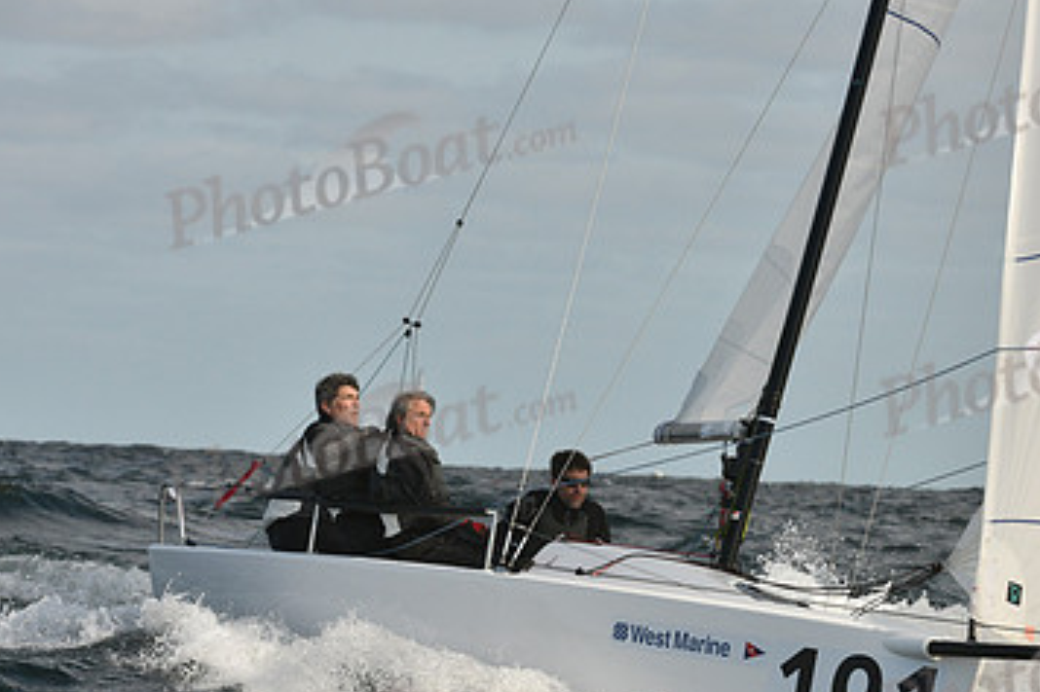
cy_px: 553
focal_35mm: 326
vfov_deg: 4.2
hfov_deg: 6.3
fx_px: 9413
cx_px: 730
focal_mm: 200
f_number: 8
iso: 320
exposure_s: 1/1000
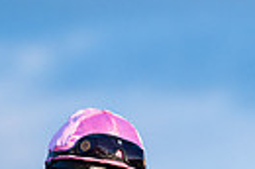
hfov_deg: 2.4
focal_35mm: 848
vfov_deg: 1.6
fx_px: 5992
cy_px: 350
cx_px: 188
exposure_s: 1/3200
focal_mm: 190
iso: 800
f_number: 3.5
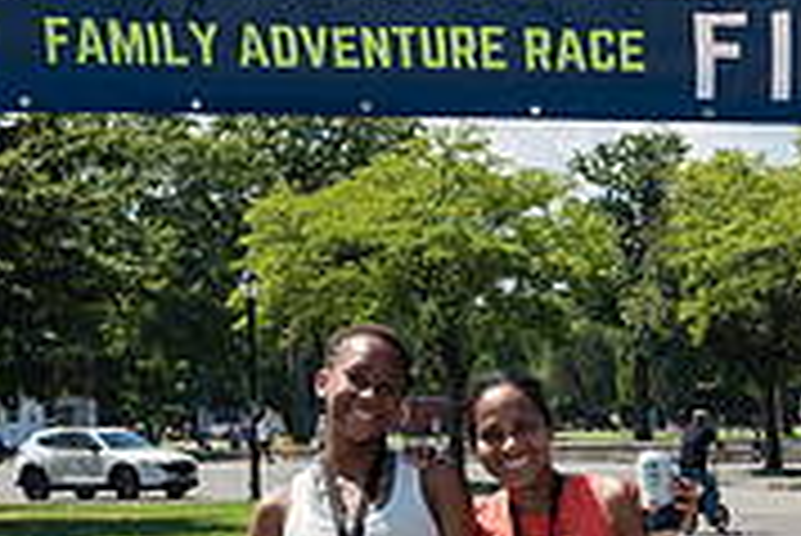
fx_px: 2761
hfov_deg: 16.4
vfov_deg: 10.9
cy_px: 619
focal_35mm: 124
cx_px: 652
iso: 400
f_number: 4.5
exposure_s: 1/1600
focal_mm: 38
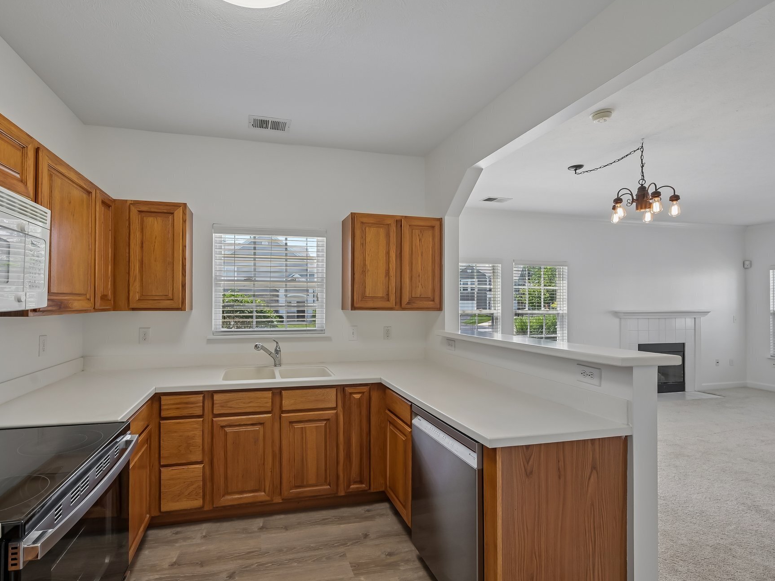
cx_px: 338
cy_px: 297
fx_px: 358
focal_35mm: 16
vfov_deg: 78.1
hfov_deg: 94.0
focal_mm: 14
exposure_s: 1/15
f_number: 8
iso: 180
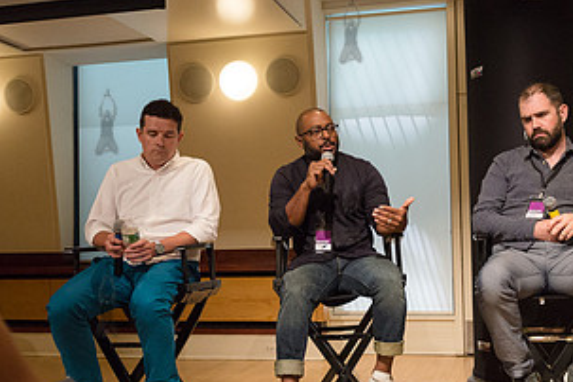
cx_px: 350
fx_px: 732
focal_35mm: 46
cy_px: 213
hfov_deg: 42.5
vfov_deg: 29.2
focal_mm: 24
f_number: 3.5
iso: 3200
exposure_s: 1/1000
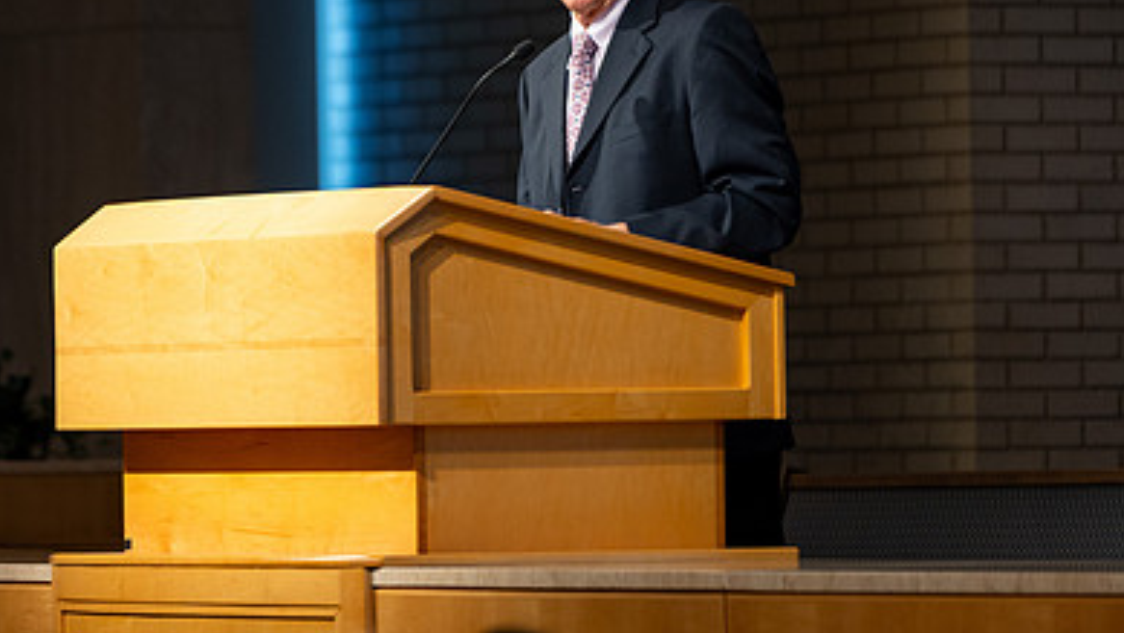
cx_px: 283
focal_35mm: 325
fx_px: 9688
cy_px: 190
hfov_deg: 6.6
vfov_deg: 3.7
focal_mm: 180
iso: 500
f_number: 2.8
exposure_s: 1/125
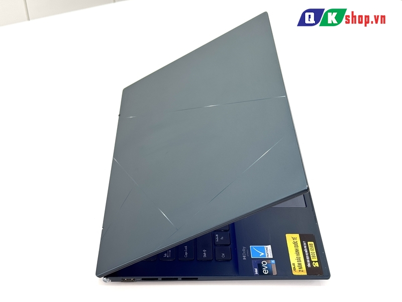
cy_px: 151
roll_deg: -0.5
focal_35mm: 48
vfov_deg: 30.3
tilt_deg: -40.5
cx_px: 201
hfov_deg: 39.7
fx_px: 557
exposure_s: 1/121
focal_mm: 6.76
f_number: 1.78
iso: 50
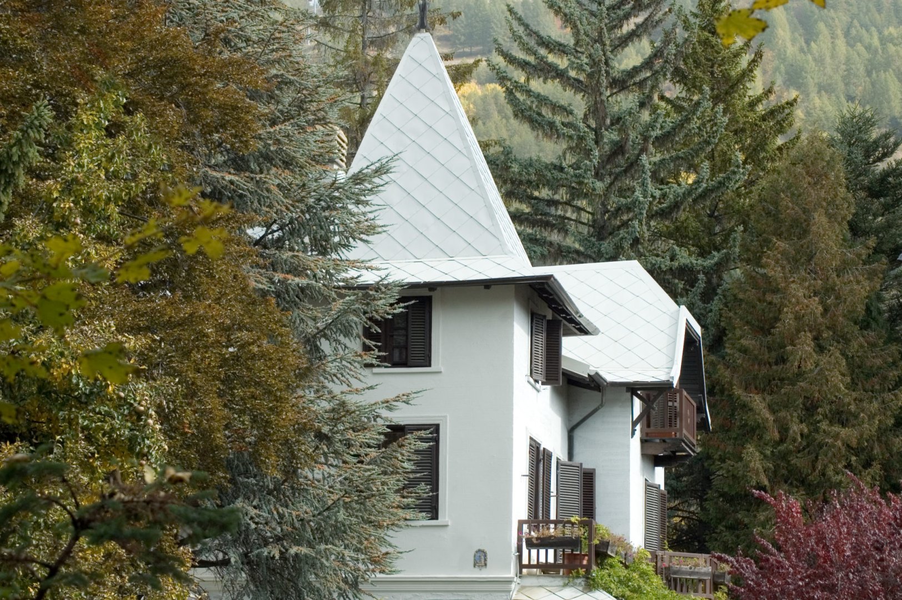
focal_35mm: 105
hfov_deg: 19.5
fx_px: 2629
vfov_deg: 13.0
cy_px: 300
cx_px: 451
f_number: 8
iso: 200
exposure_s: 1/250
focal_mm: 70
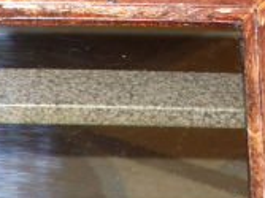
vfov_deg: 10.5
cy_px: 345
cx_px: -2
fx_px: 1017
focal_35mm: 133
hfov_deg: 14.6
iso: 80
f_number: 2.8
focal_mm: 6.1
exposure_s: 1/30
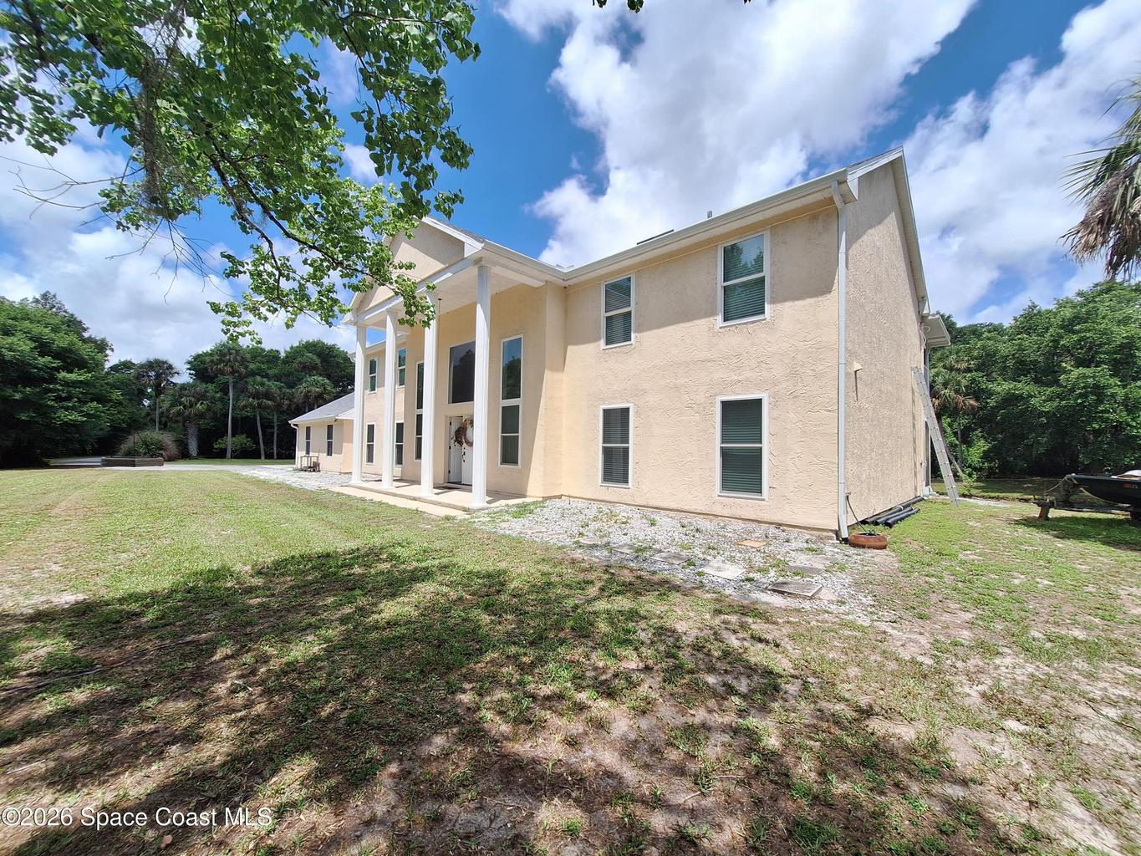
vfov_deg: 89.9
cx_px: 570
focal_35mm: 13
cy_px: 428
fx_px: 429
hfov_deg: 106.2
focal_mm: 1.74
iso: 40
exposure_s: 1/1748
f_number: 2.2
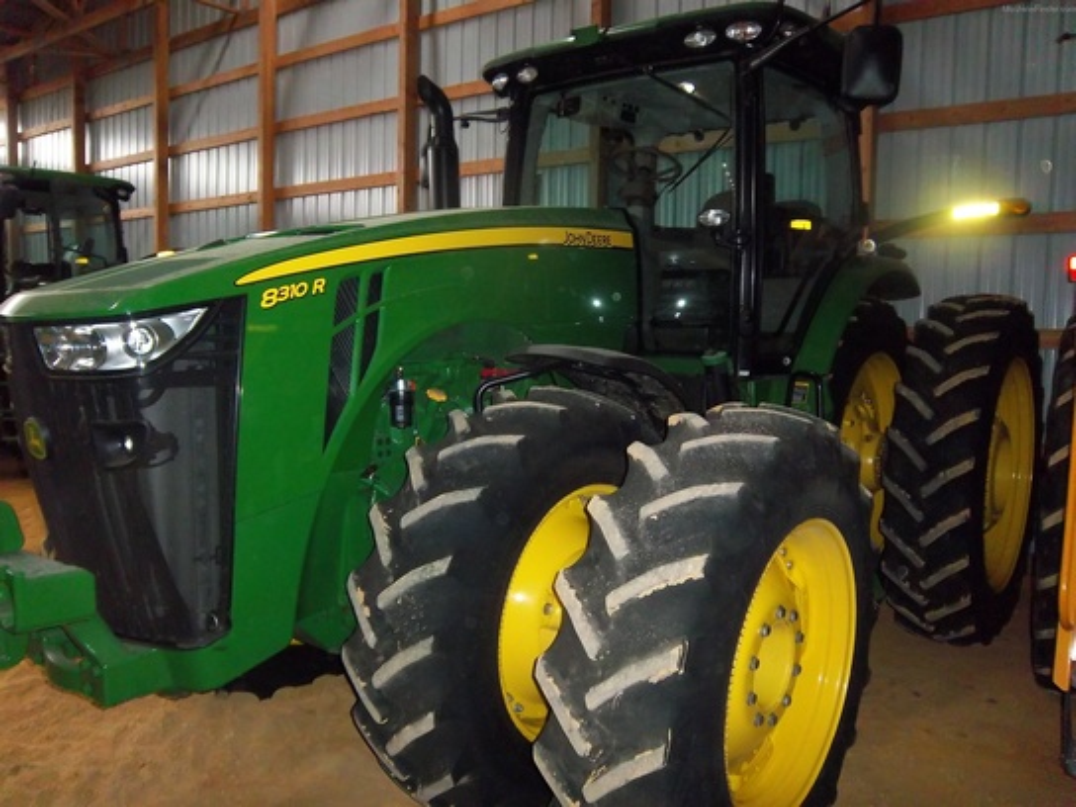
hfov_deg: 63.4
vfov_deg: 49.7
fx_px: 870
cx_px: 538
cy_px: 404
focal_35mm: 28
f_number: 3.5
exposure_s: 1/30
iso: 400
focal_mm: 5.05
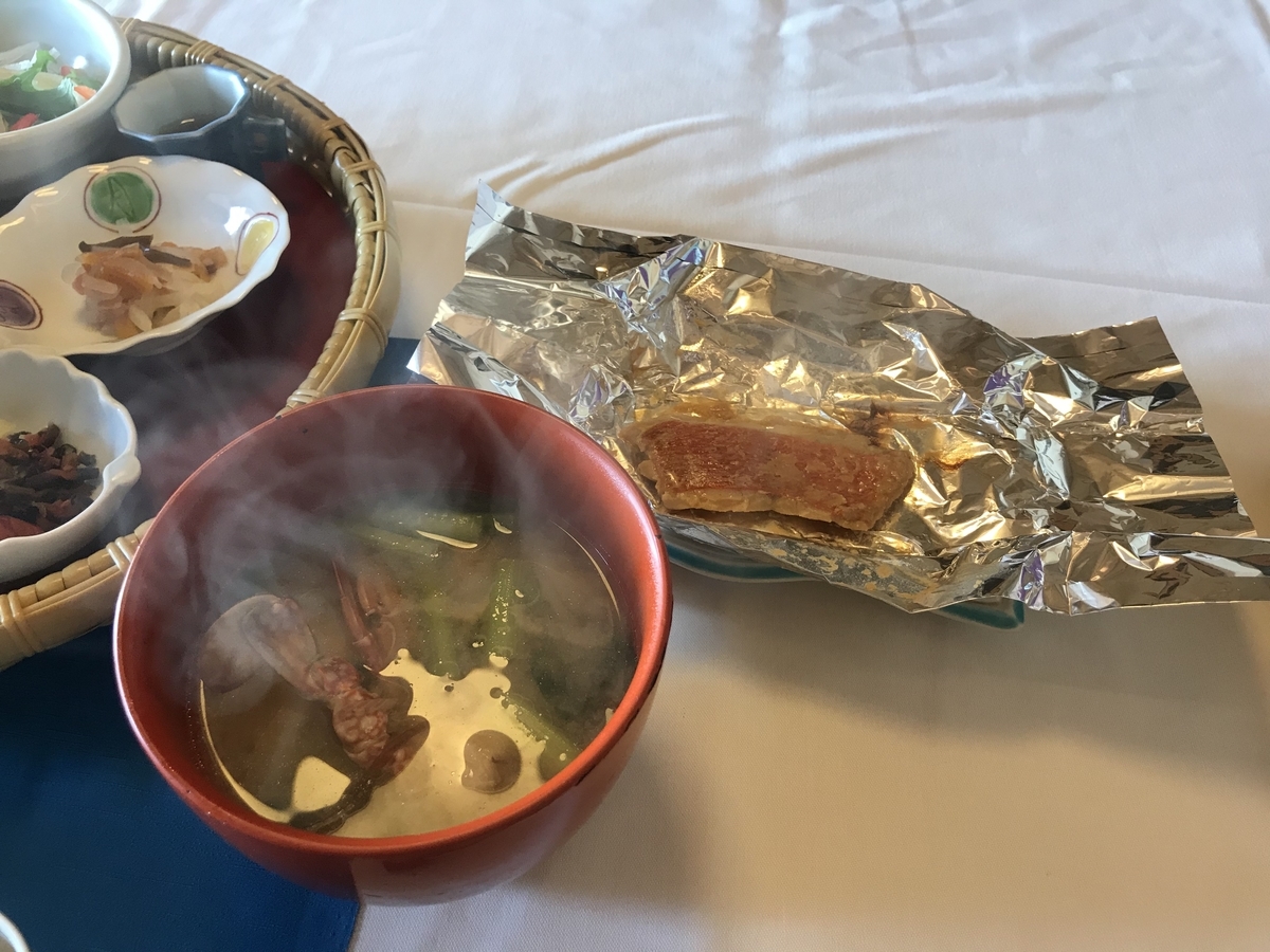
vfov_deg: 49.7
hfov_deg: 63.4
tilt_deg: -50.6
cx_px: 635
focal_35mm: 28
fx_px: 1027
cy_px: 476
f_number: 1.8
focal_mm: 3.99
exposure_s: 1/33
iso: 32
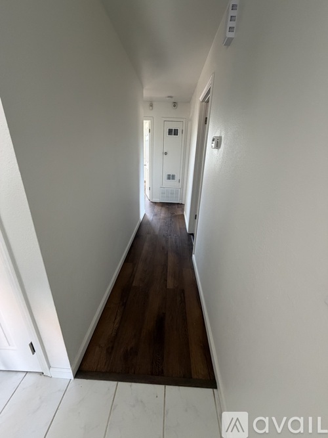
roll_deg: -2.4
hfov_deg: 85.7
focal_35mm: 14
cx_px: 164
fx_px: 177
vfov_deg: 102.1
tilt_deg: -21.4
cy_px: 219
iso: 320
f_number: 2.2
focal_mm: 2.22
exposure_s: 1/60
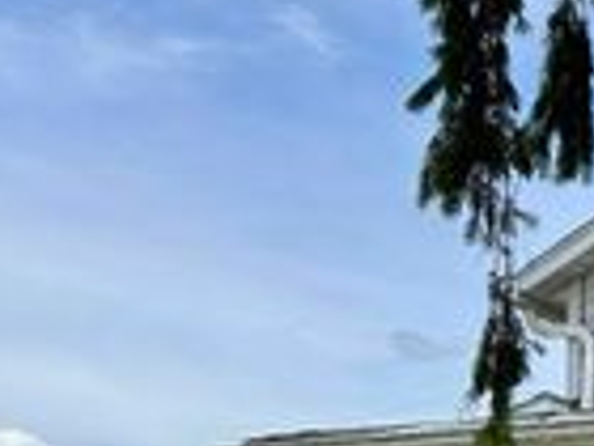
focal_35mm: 93
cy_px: 493
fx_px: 1596
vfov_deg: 15.5
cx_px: 904
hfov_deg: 18.5
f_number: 1.5
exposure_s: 1/2994
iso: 50
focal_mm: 5.7
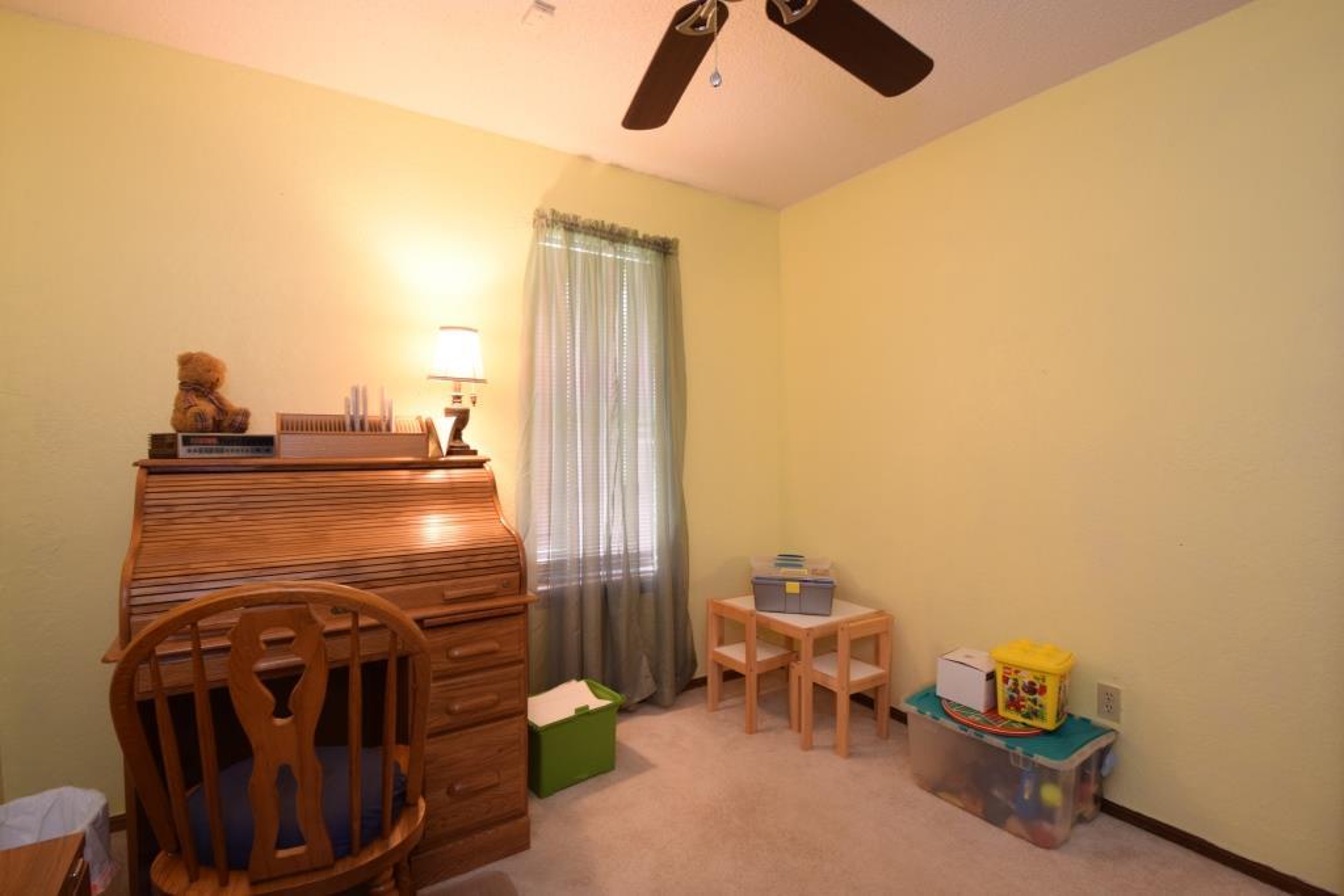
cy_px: 448
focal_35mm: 16
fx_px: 616
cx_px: 672
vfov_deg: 72.1
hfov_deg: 95.0
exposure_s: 1/2.5
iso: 500
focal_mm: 11
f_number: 11
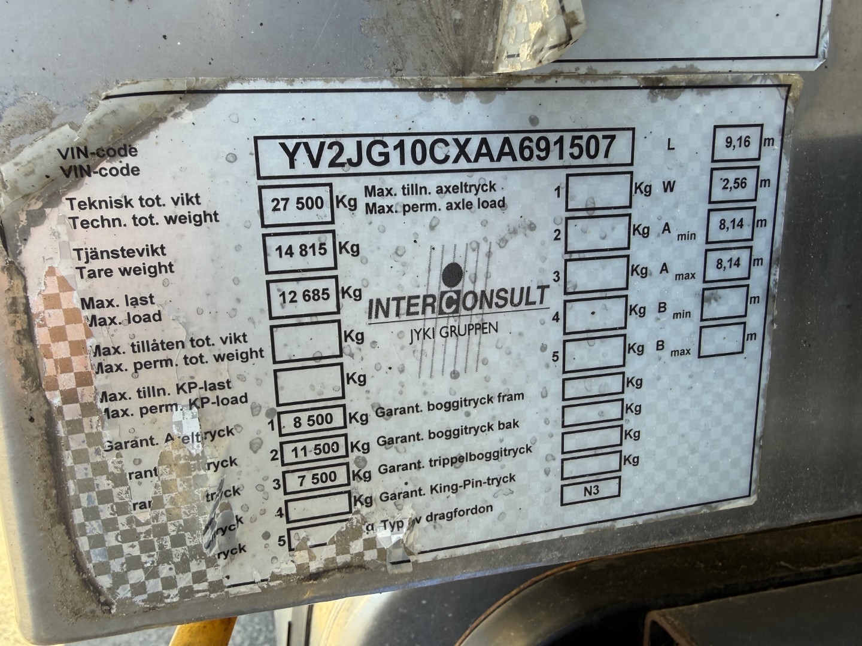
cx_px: 431
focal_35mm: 24
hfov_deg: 71.6
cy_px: 323
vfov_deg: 56.8
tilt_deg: -11.6
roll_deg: +1.3
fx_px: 598
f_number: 2.2
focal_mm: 2.22
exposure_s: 1/99
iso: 40
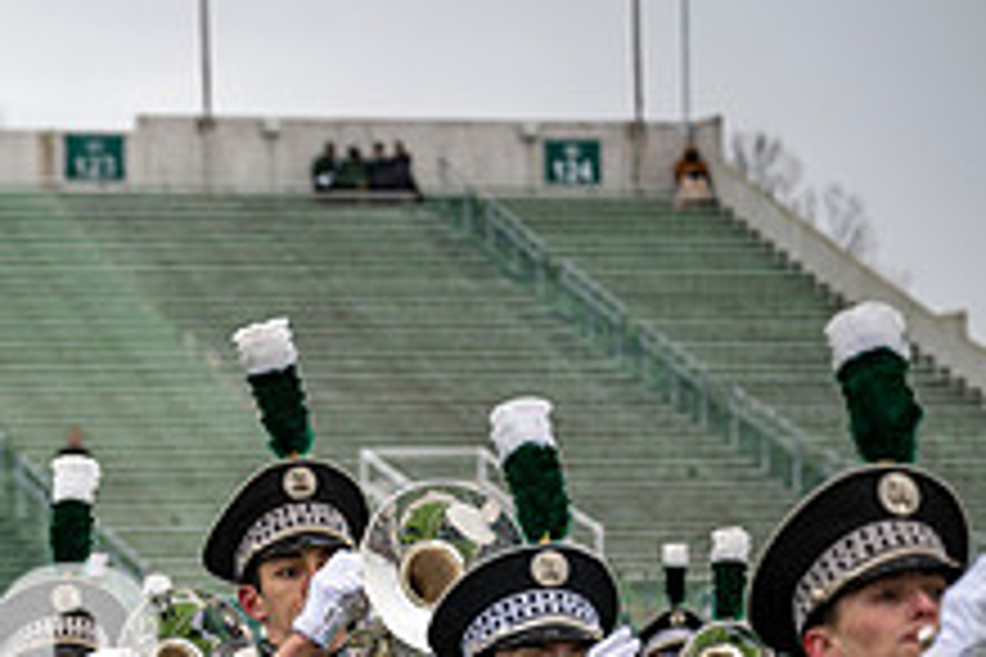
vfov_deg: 7.4
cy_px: 776
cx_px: -180
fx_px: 5067
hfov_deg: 10.9
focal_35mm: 185
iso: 100
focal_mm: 70
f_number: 2.8
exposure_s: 1/500
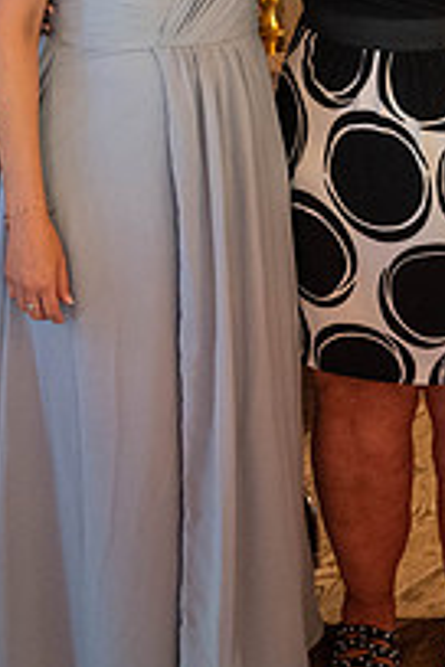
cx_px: 368
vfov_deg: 26.1
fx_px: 1391
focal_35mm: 75
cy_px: 65
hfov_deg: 18.0
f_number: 2.8
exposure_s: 1/60
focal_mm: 34
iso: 6400
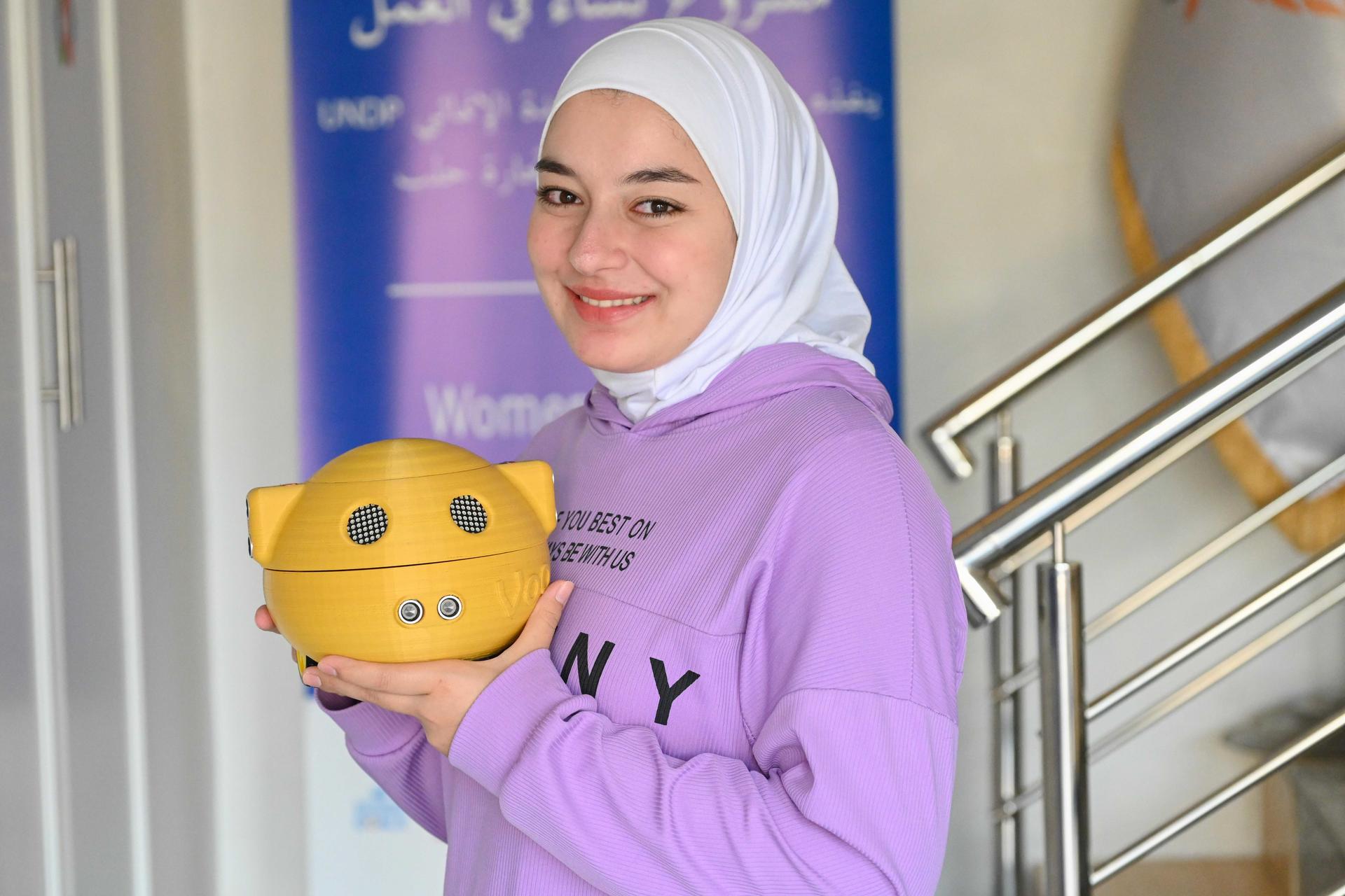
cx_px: 672
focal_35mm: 83
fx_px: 3101
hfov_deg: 24.5
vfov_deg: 16.5
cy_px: 448
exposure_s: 1/500
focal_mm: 83
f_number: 4
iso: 3200
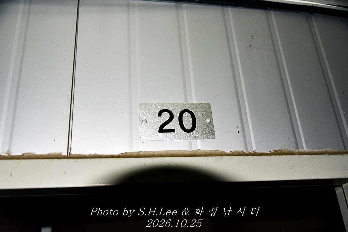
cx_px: 174
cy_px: 116
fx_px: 339
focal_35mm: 35
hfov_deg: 54.4
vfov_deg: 37.9
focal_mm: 35
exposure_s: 1/60
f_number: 4
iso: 1100
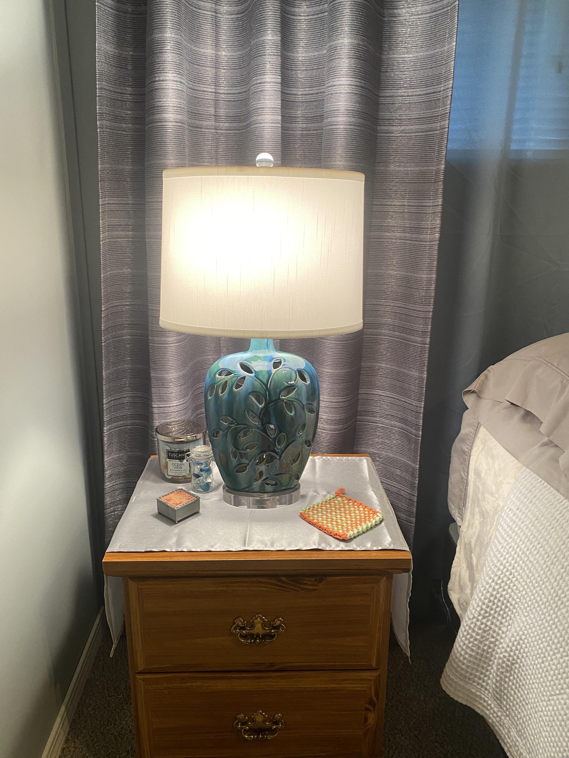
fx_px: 570
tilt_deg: -14.1
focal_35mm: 26
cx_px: 284
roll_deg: +0.1
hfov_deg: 53.1
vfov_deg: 67.3
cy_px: 379
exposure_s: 1/60
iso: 160
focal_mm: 4.25
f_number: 1.8
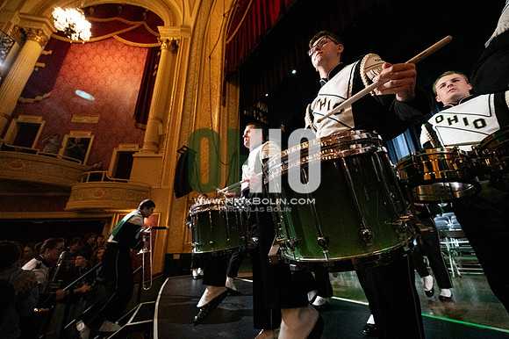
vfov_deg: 81.1
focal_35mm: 14
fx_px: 198
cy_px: 170
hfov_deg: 104.3
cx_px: 254
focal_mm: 14
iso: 32000
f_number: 4
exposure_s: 1/400
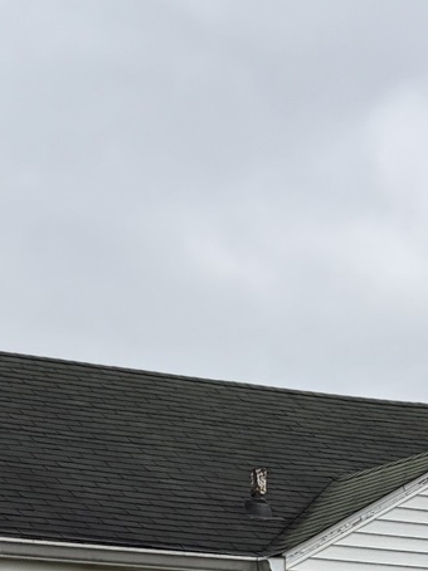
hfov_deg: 11.2
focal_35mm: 132
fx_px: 2178
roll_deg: -1.7
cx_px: 44
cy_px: 879
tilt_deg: +0.2
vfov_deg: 13.9
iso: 50
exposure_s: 1/1001
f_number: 1.6
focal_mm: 5.96
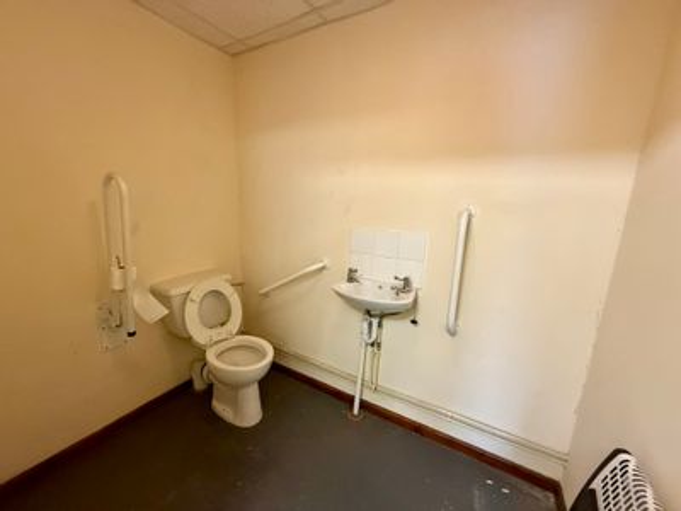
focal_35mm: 14
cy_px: 256
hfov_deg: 102.1
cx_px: 340
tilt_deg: -11.5
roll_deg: -1.1
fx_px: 275
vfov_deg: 85.7
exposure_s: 1/50
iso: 500
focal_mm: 2.22
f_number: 2.2
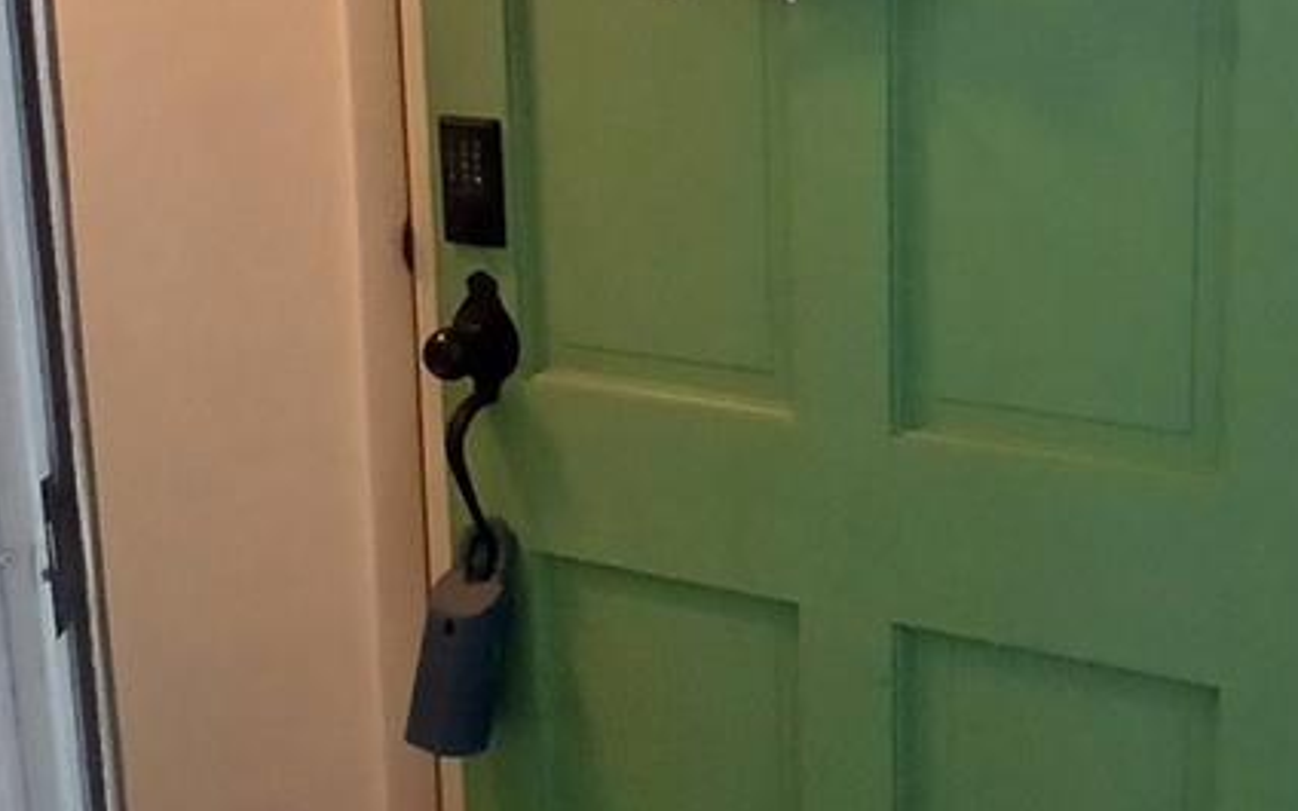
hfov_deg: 38.4
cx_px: 1001
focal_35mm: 51
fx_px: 1804
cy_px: 251
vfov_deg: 25.2
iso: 100
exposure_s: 1/33.3
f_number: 2.2
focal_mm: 1.4
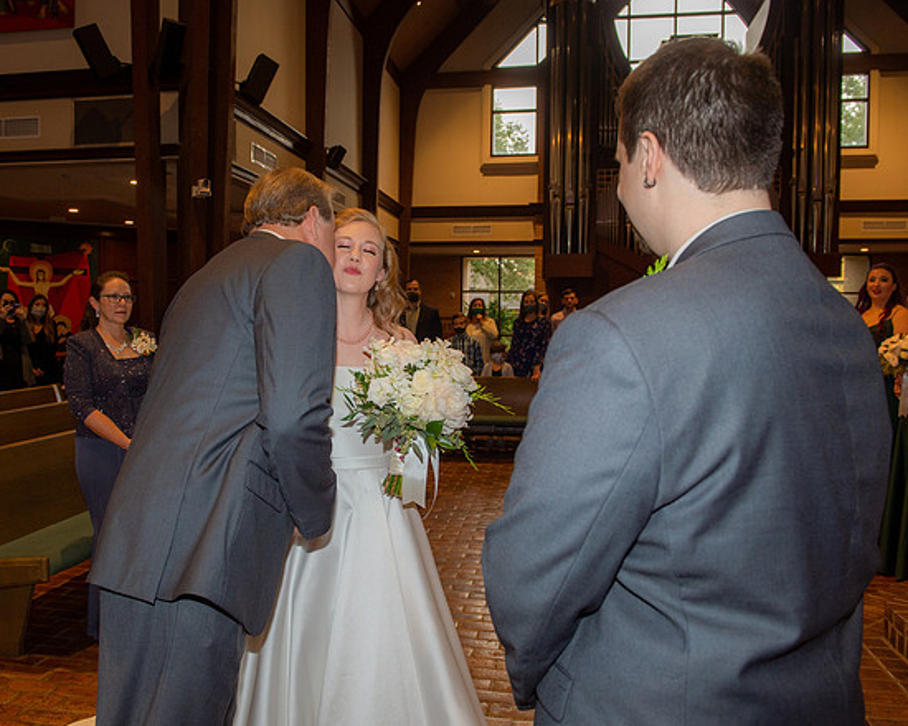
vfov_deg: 47.1
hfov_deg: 57.0
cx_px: 398
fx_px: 833
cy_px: 360
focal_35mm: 31
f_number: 5.6
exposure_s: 1/160
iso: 1250
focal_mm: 27
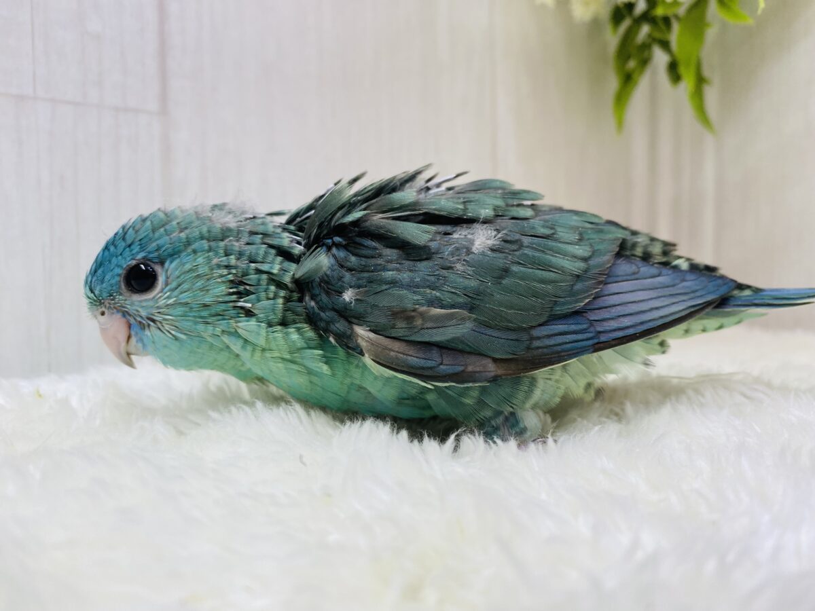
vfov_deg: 54.9
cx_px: 408
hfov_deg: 69.4
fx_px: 589
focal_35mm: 25
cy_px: 306
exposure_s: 1/100
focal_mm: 4.25
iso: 80
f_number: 1.8
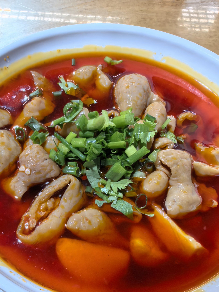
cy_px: 173
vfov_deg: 53.6
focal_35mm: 34
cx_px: 110
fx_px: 287
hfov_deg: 41.8
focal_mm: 1.95
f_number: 2.2
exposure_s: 1/50
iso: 200
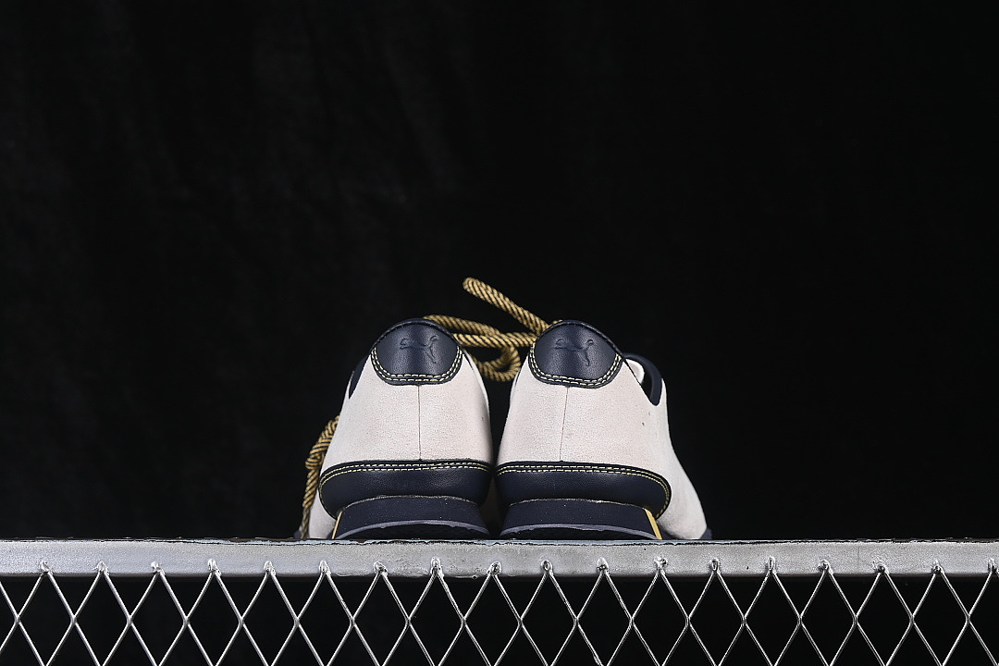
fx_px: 2081
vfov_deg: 18.2
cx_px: 500
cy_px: 333
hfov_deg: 27.0
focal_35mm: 75
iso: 160
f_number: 8
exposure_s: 1/80
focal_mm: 50
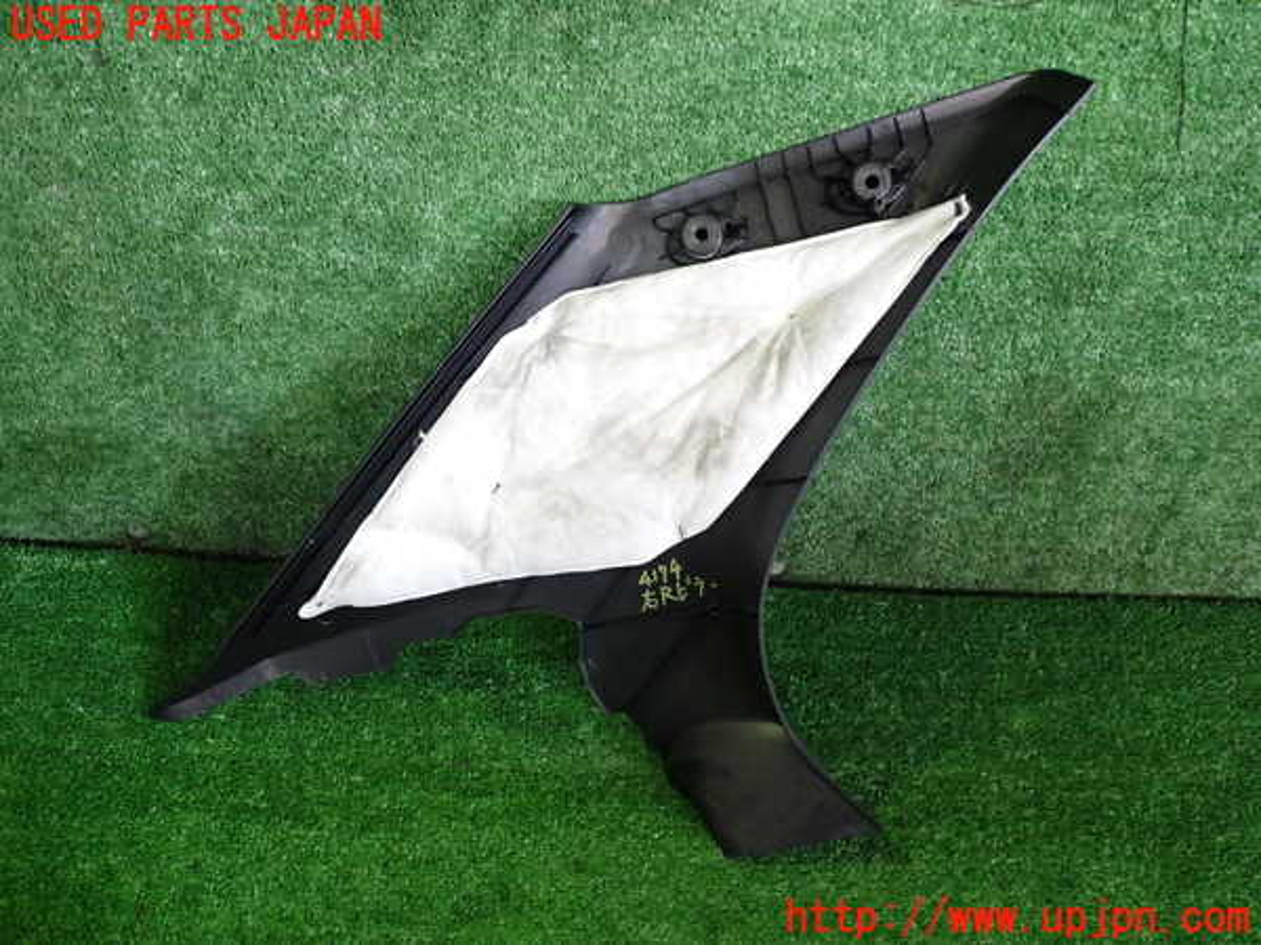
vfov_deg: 46.8
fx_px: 1093
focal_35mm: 30
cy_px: 472
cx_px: 630
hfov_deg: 60.0
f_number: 2.3
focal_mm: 5.4
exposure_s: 1/30
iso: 500
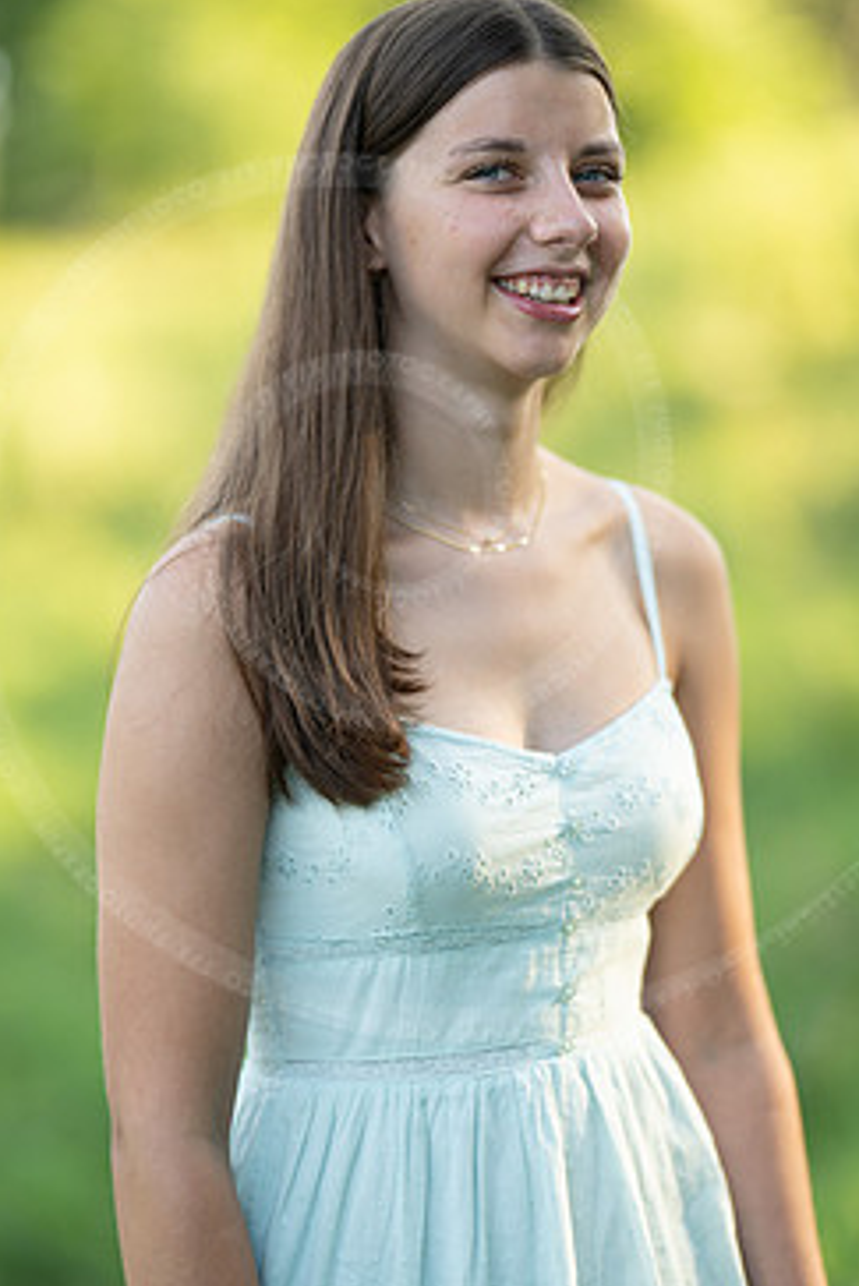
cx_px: 428
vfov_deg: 19.4
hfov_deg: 13.1
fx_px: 3754
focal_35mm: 105
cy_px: 583
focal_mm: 85
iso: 160
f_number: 1.2
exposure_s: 1/1000
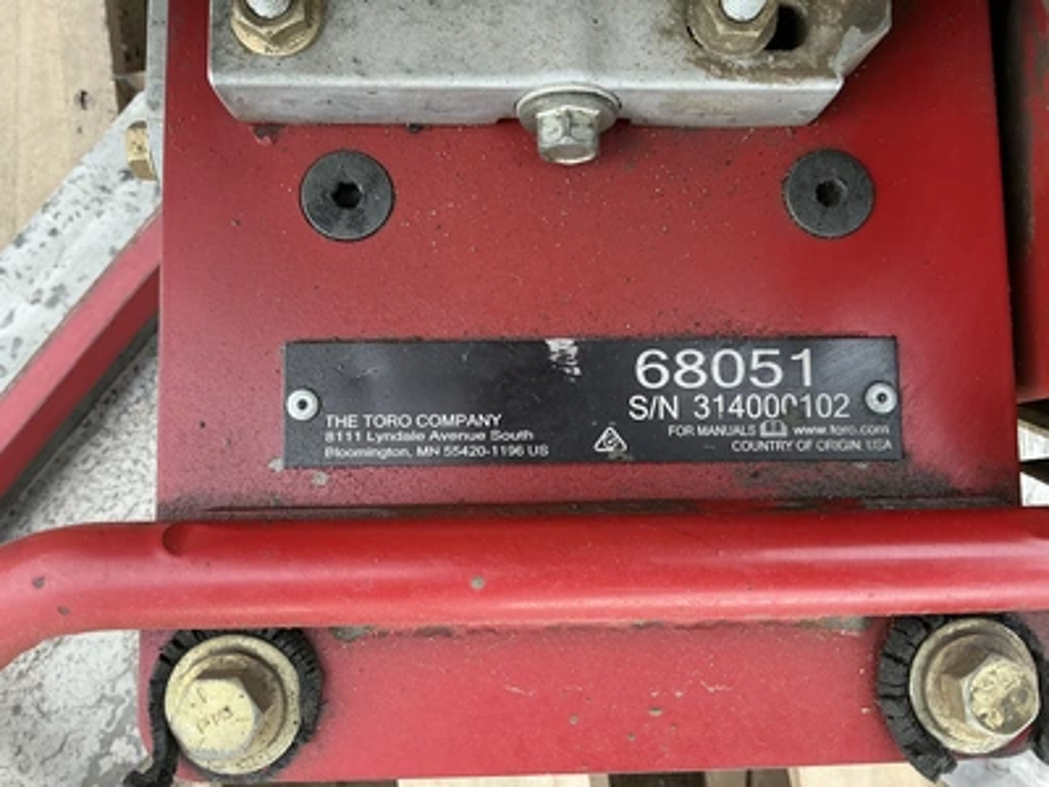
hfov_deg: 63.4
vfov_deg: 49.7
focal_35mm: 28
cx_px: 524
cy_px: 394
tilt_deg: -83.9
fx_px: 849
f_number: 1.8
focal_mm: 3
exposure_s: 1/122
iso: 32
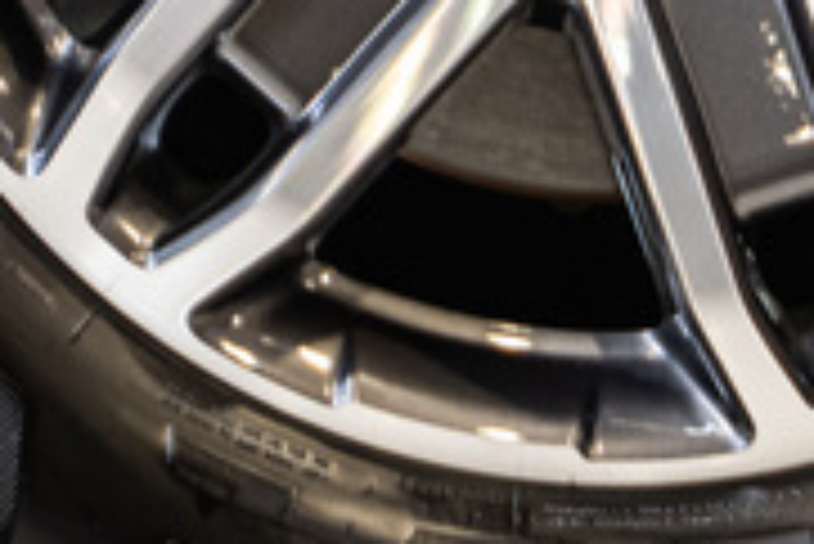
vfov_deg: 3.2
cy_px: -256
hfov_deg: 4.9
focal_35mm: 424
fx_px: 9595
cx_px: 668
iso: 640
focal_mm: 75
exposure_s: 1/160
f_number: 2.8
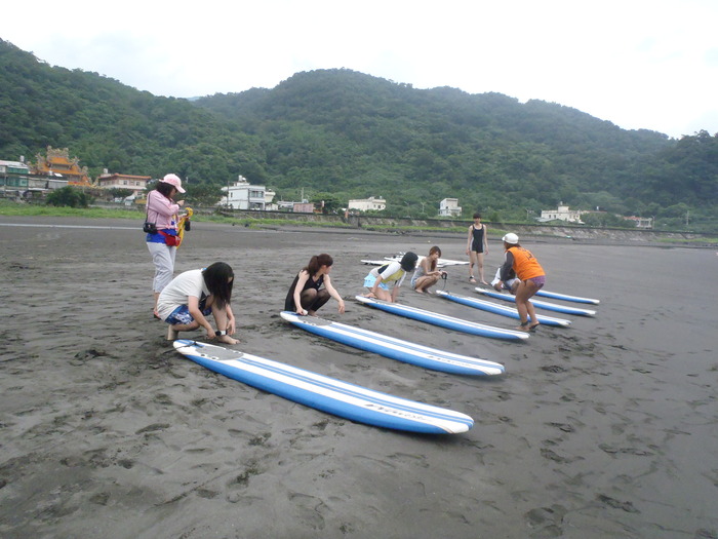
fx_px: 581
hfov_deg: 63.4
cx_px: 359
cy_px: 270
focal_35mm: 28
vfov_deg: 49.7
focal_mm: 5
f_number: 11
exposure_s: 1/250
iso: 400
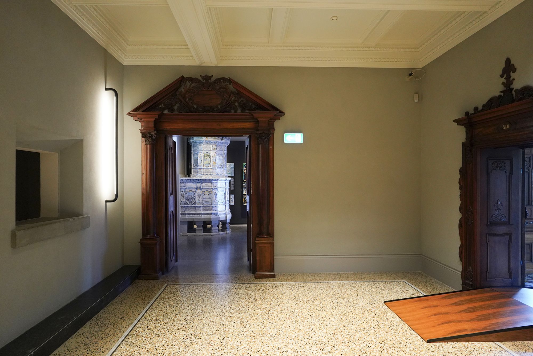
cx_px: 266
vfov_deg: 53.1
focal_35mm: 24
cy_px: 178
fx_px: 355
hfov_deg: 73.7
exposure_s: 1/80
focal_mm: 24
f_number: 3.5
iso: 3200
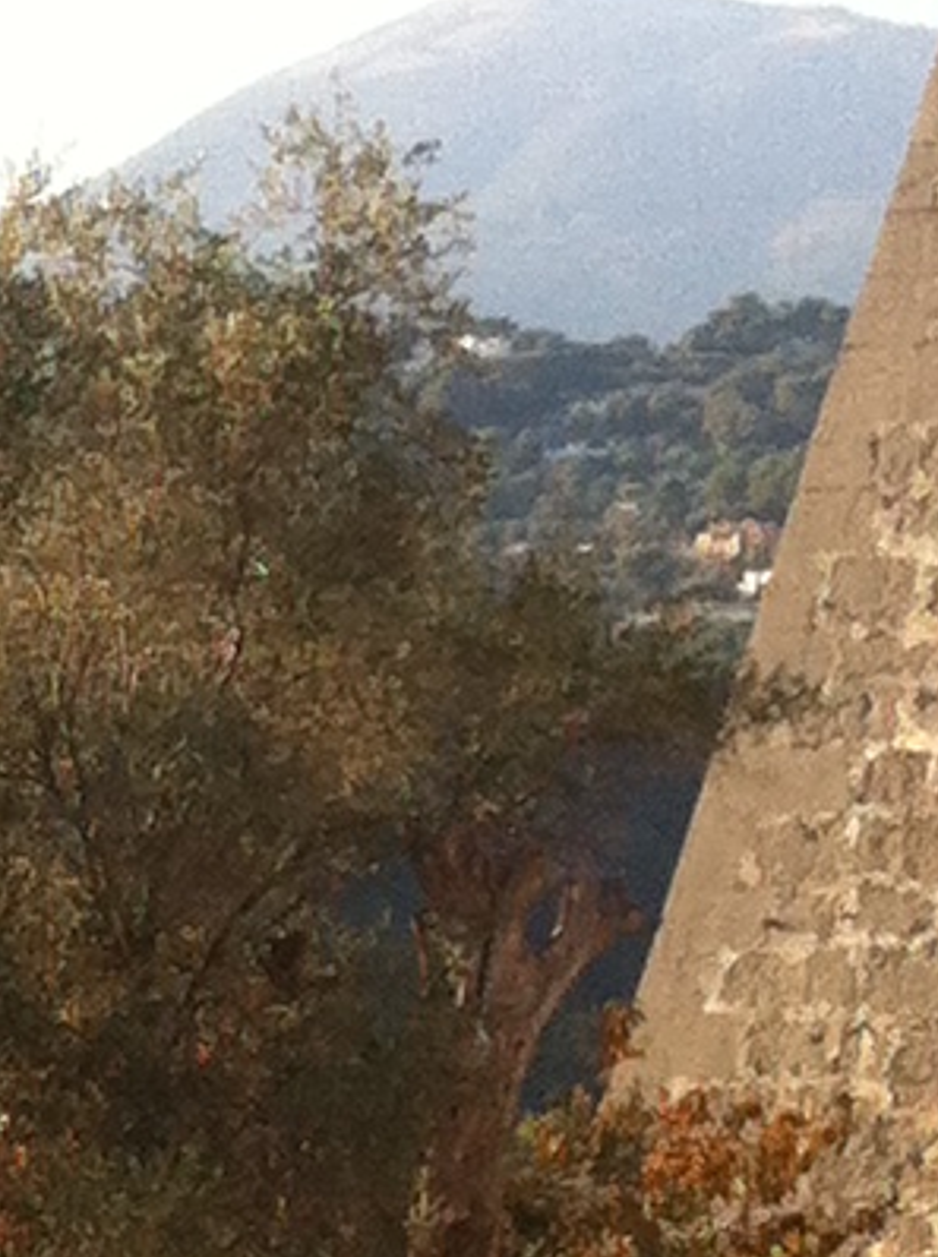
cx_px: -1342
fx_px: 8264
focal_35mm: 228
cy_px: 1886
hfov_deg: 6.2
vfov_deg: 8.5
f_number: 2.8
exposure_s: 1/487
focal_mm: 3.85
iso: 80
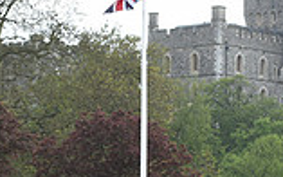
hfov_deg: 5.5
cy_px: 302
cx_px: 512
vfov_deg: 3.5
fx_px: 2899
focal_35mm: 376
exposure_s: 1/1250
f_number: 5
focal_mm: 100
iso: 640
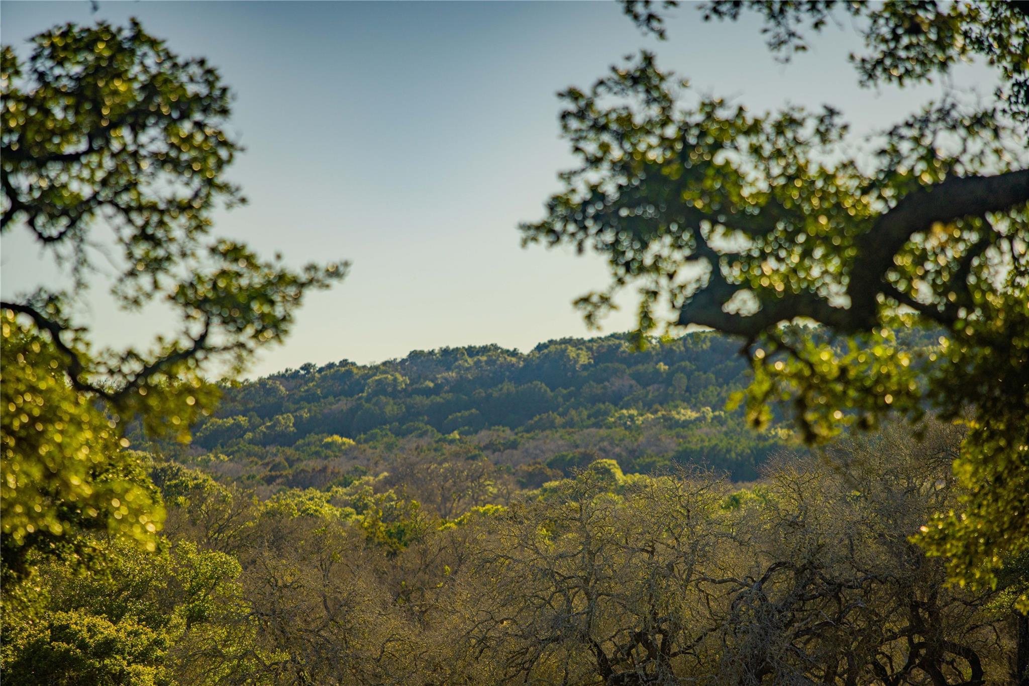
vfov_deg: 6.9
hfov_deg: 10.3
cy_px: 343
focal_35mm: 200
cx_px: 514
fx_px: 5716
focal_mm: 200
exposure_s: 1/3200
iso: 100
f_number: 3.2
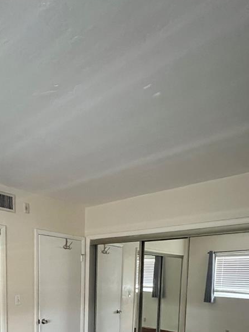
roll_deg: -1.0
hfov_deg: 52.6
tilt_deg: -5.7
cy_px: 307
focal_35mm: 26
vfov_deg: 56.6
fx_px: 249
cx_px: 95
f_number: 1.8
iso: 1000
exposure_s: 1/48
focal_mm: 1.57
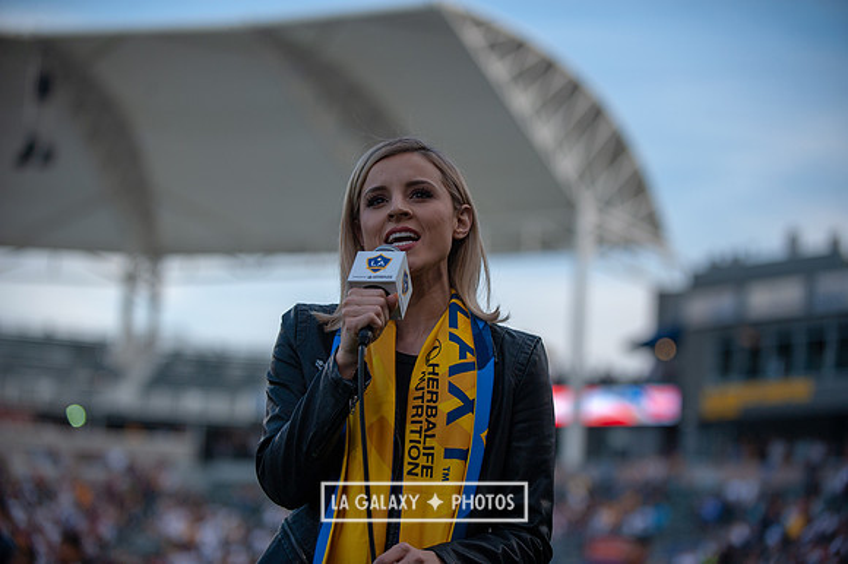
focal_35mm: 95
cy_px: 282
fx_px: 2236
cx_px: 424
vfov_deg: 14.4
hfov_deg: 21.5
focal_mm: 95
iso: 250
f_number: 2.8
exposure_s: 1/1600
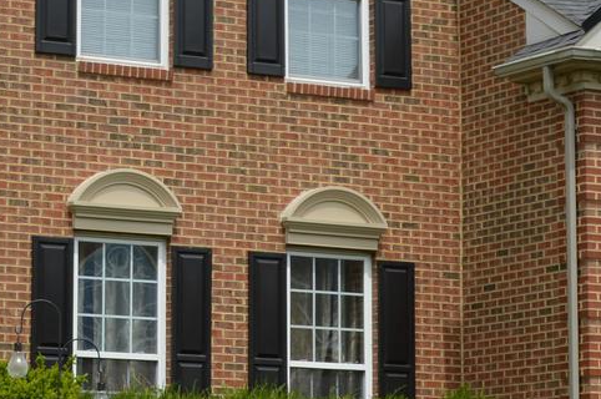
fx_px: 2551
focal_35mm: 153
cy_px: 134
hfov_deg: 13.3
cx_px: 46
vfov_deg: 8.9
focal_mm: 24
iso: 100
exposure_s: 1/250
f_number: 8
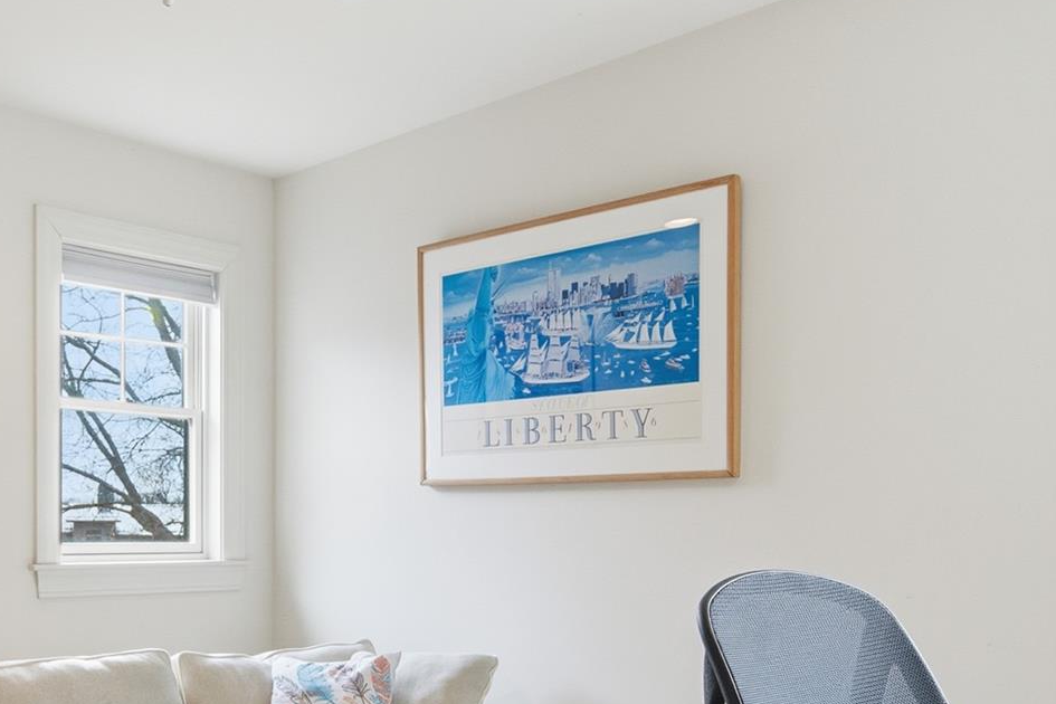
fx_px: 1144
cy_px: 550
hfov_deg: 49.1
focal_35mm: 39
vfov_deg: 33.3
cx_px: 397
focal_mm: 18
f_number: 8
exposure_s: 1/400
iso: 400
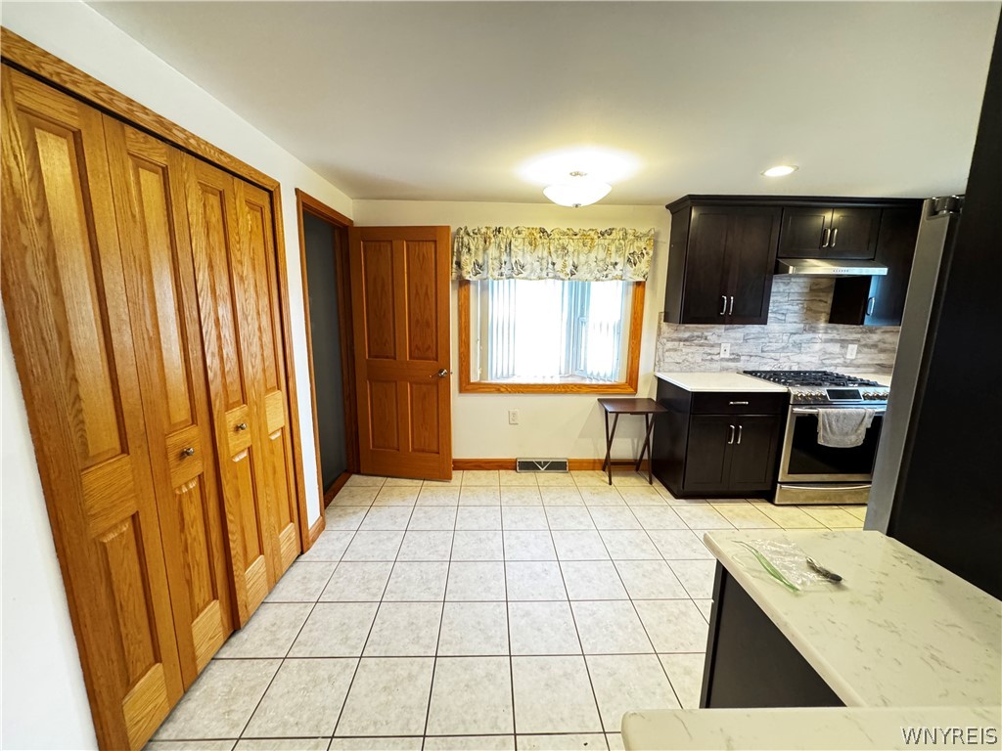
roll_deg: -1.3
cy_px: 376
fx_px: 405
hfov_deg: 102.1
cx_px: 501
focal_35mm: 14
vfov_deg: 85.7
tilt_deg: -10.2
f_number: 2.2
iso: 640
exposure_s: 1/60
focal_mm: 2.22
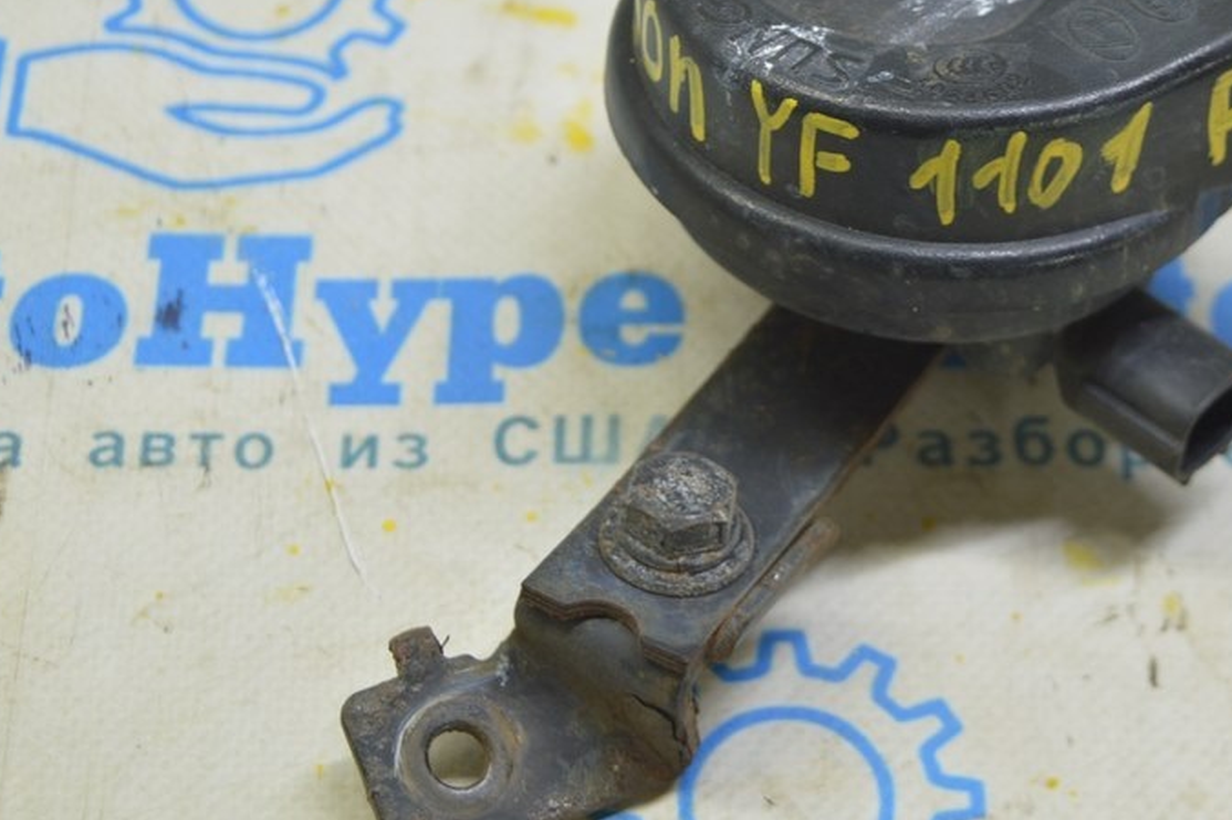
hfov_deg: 22.3
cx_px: 790
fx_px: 3112
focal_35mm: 91
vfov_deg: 15.0
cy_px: 277
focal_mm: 40
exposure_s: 1/20
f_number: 5.6
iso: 400
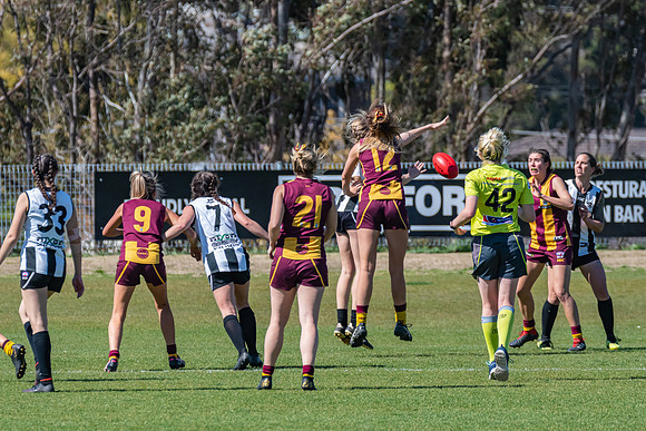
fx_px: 13401
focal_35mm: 747
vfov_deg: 1.8
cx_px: 341
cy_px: 193
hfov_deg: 2.8
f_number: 8
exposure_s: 1/2500
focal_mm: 450
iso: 800
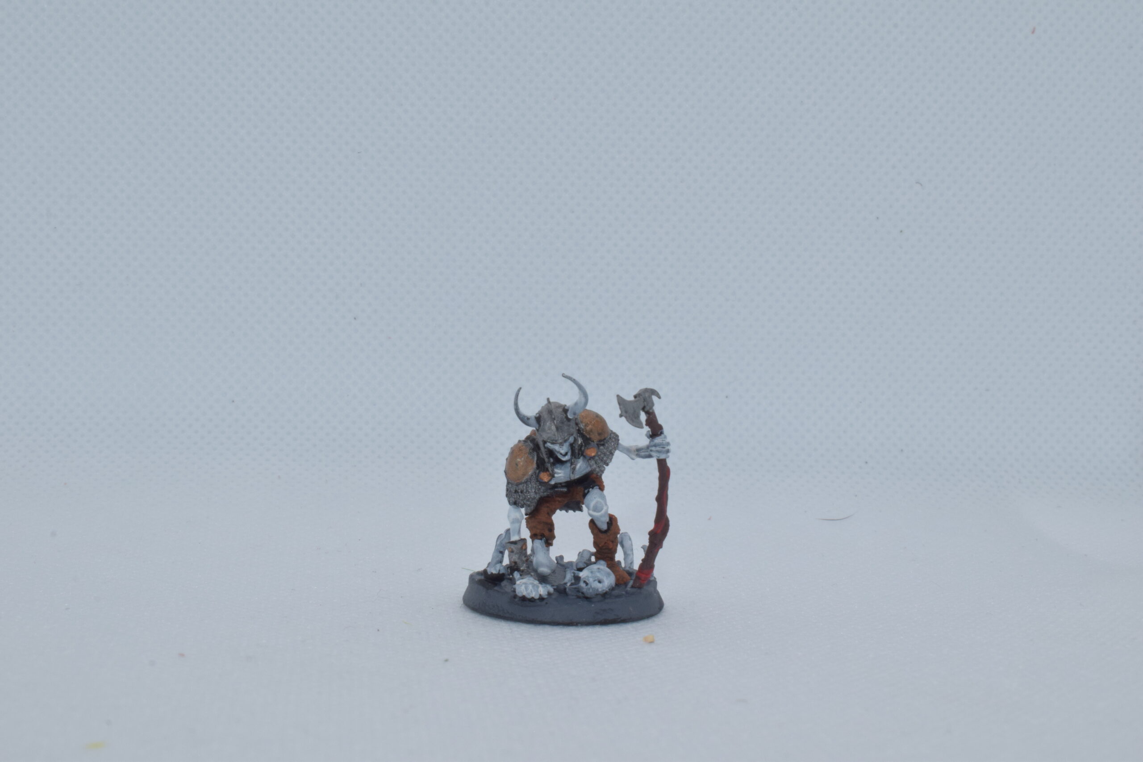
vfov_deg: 22.6
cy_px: 381
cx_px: 572
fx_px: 1905
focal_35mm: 60
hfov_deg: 33.4
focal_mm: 40
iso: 800
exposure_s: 1/125
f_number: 25
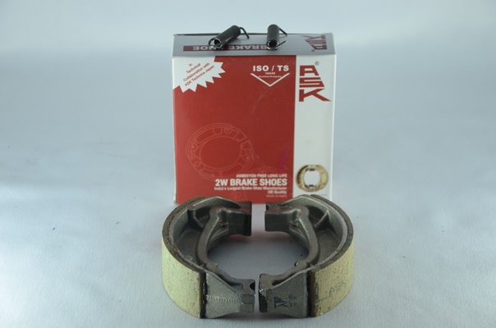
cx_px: 248
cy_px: 164
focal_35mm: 99
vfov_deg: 13.8
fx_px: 1361
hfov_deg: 20.7
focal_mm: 66
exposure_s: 1/60
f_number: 7.1
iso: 100
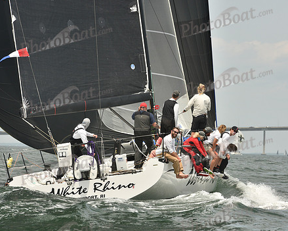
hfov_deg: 7.8
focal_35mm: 248
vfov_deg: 6.2
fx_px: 2113
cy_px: 125
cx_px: 147
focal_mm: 200
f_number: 11
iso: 400
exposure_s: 1/1000
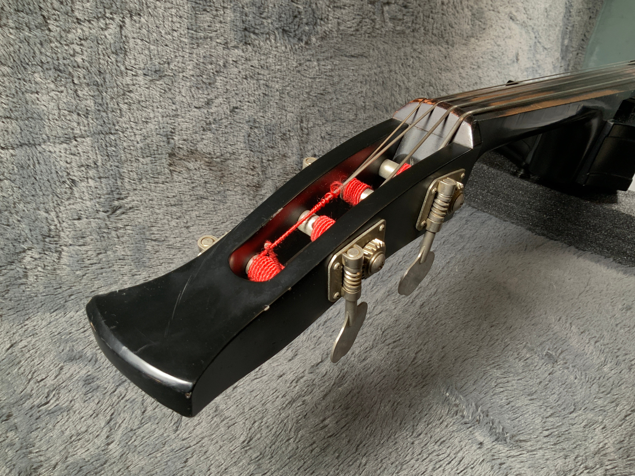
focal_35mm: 29
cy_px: 238
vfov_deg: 48.2
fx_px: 532
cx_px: 318
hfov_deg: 61.7
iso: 64
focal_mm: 3
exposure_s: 1/78
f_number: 1.8
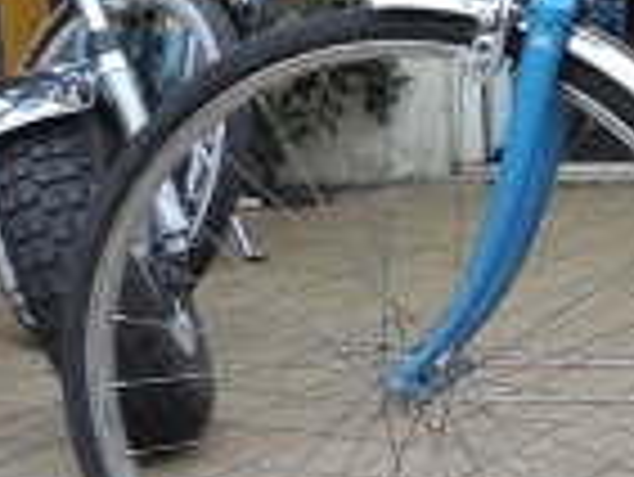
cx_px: 935
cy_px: 117
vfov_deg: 14.5
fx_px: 1870
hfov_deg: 17.4
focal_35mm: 102
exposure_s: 1/30
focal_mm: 4.3
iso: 80
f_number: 3
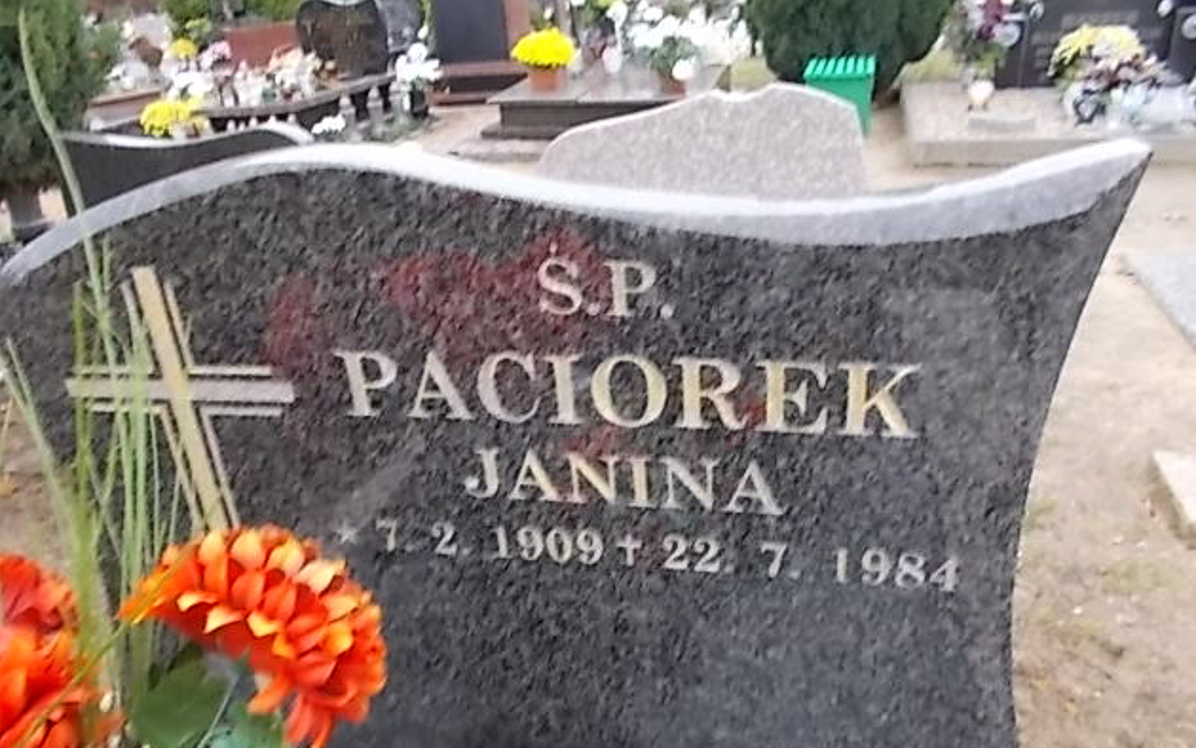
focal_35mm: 28
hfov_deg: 66.5
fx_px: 913
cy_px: 408
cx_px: 604
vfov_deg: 44.5
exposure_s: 1/25
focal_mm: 4.6
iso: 180
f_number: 3.2
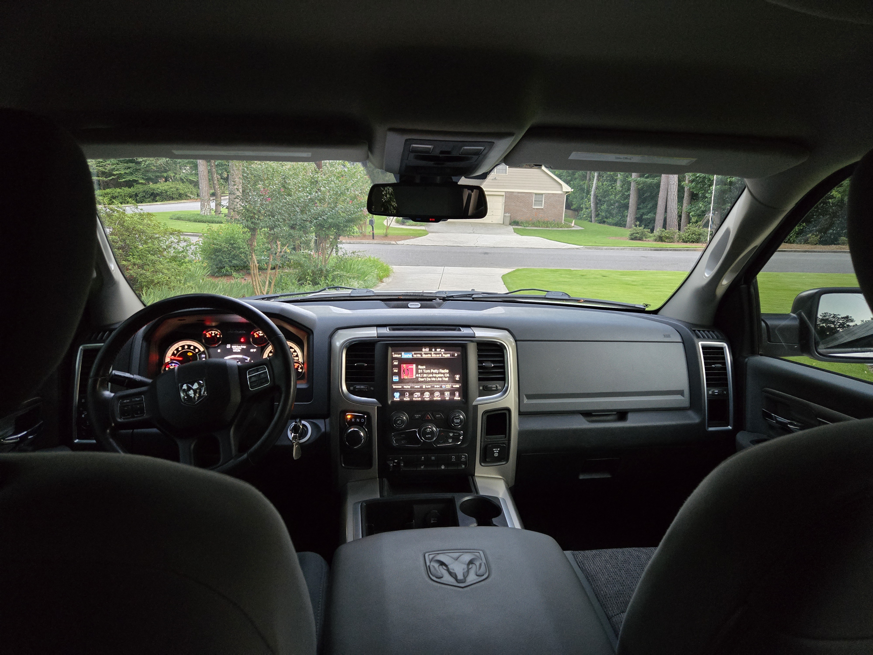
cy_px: 328
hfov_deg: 73.9
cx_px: 436
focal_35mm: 23
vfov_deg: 58.9
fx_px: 580
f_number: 1.8
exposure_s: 1/60
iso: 640
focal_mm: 5.4
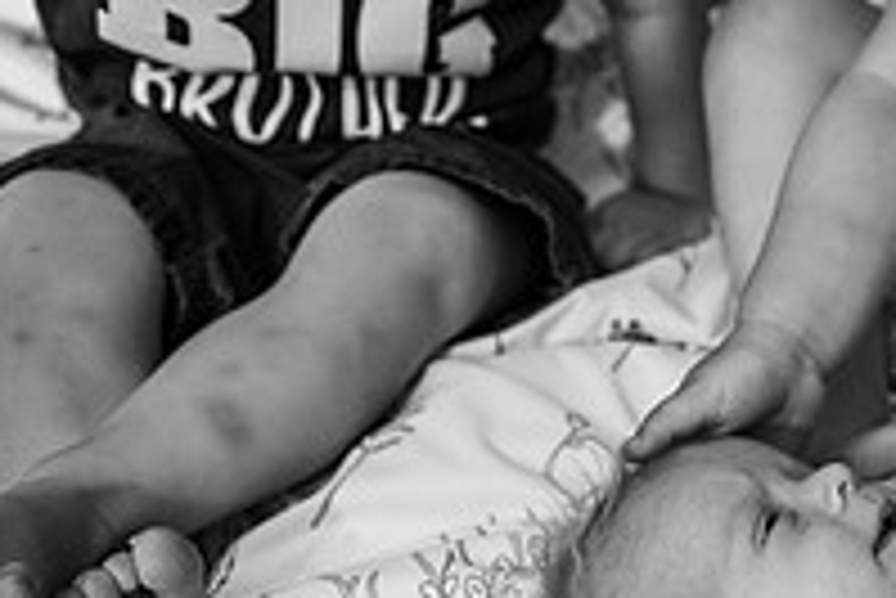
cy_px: 582
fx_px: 1818
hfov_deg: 26.2
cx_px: 896
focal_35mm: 73
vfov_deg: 18.3
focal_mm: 25
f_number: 2.8
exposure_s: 1/250
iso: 1250
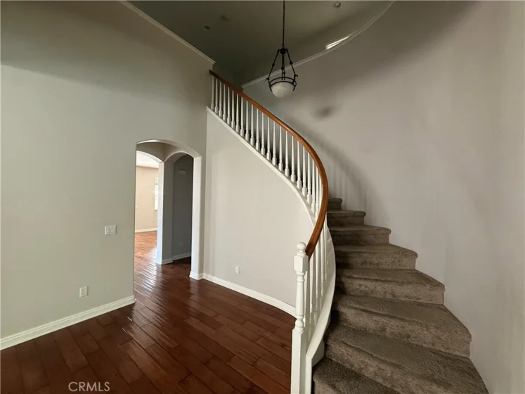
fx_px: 212
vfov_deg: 85.7
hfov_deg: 102.1
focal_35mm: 14
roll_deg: -1.1
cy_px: 197
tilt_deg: +0.5
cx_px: 262
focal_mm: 2.22
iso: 400
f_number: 2.2
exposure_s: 1/60
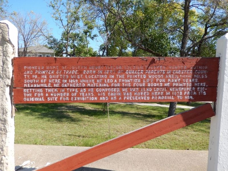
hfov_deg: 69.4
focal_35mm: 25
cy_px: 86
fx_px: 165
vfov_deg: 54.9
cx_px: 114
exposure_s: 1/640
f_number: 3.4
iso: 125
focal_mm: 4.5
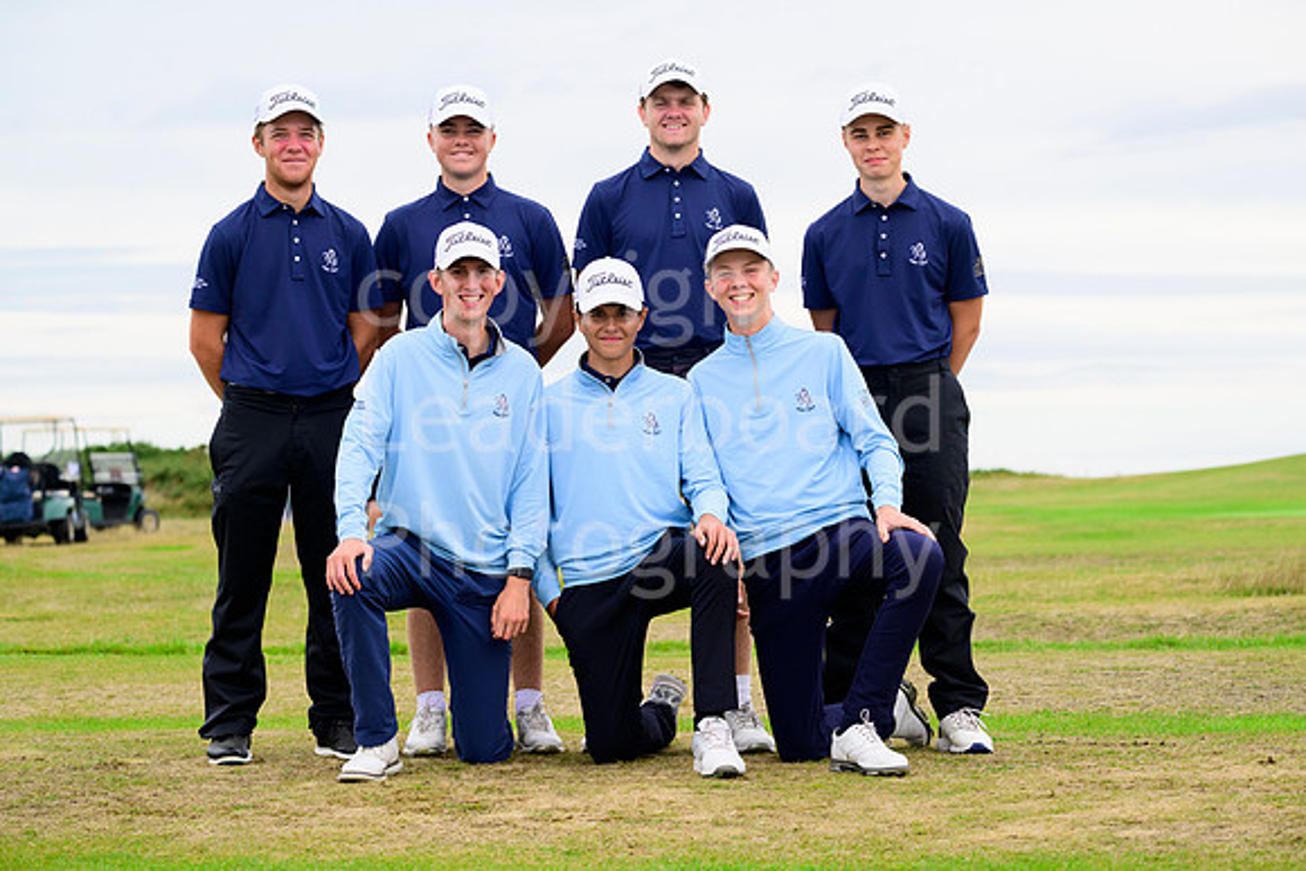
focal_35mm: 120
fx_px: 4354
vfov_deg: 11.4
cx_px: 653
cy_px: 436
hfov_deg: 17.1
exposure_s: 1/800
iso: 800
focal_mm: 120
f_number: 6.3
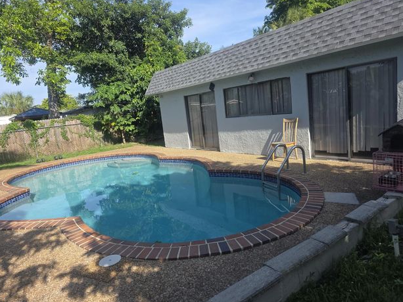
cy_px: 150
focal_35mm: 24
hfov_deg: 71.6
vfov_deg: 56.8
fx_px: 279
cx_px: 194
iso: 12
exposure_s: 1/457
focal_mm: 6.3
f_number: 1.7
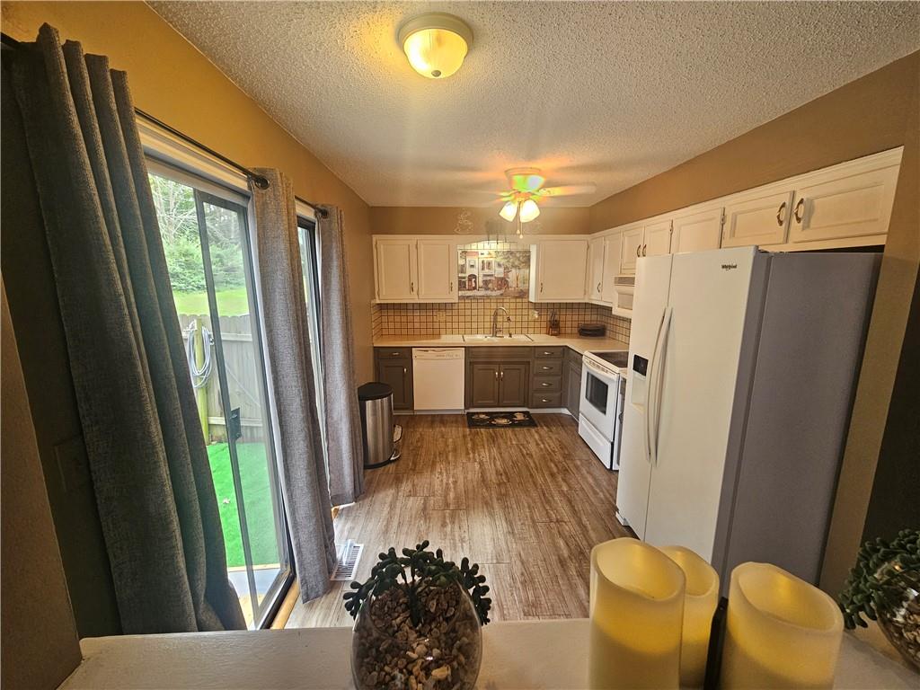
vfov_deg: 89.9
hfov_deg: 106.2
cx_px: 460
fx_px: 346
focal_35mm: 13
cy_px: 345
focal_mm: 2.2
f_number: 2.2
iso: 200
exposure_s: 1/60
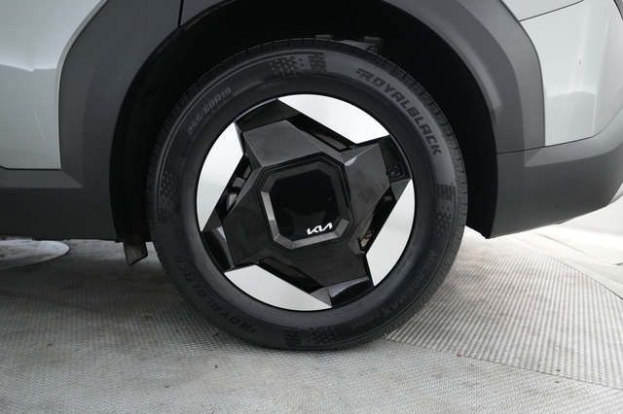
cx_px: 312
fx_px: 484
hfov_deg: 65.5
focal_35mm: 28
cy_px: 207
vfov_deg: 46.4
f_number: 2.8
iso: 4000
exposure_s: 1/160
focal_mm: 28
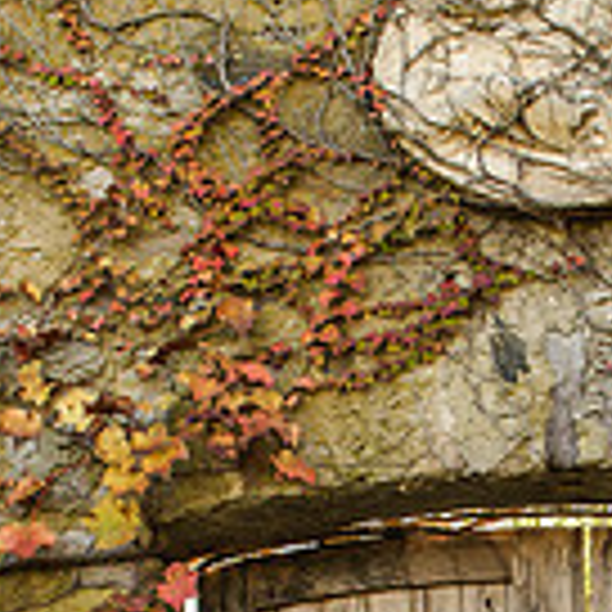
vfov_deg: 18.4
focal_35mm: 89
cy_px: 762
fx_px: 1780
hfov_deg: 19.0
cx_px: 606
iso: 640
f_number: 6.3
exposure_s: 1/160
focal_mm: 24
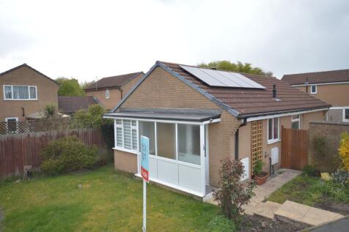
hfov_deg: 73.8
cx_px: 174
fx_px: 233
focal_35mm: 24
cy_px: 116
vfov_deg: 53.1
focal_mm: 16
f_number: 5.6
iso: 180
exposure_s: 1/125
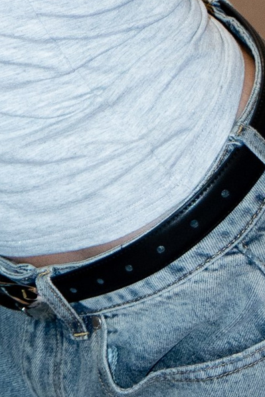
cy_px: -327
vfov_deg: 5.5
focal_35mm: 366
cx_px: -256
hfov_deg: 3.7
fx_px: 4039
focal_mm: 38
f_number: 2.8
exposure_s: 1/250
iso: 400
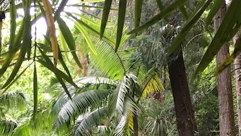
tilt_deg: +13.4
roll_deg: -2.2
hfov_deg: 21.8
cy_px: 210
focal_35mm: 95
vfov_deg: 12.1
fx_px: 607
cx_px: 12
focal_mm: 4.15
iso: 25
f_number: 2.2
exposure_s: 1/33
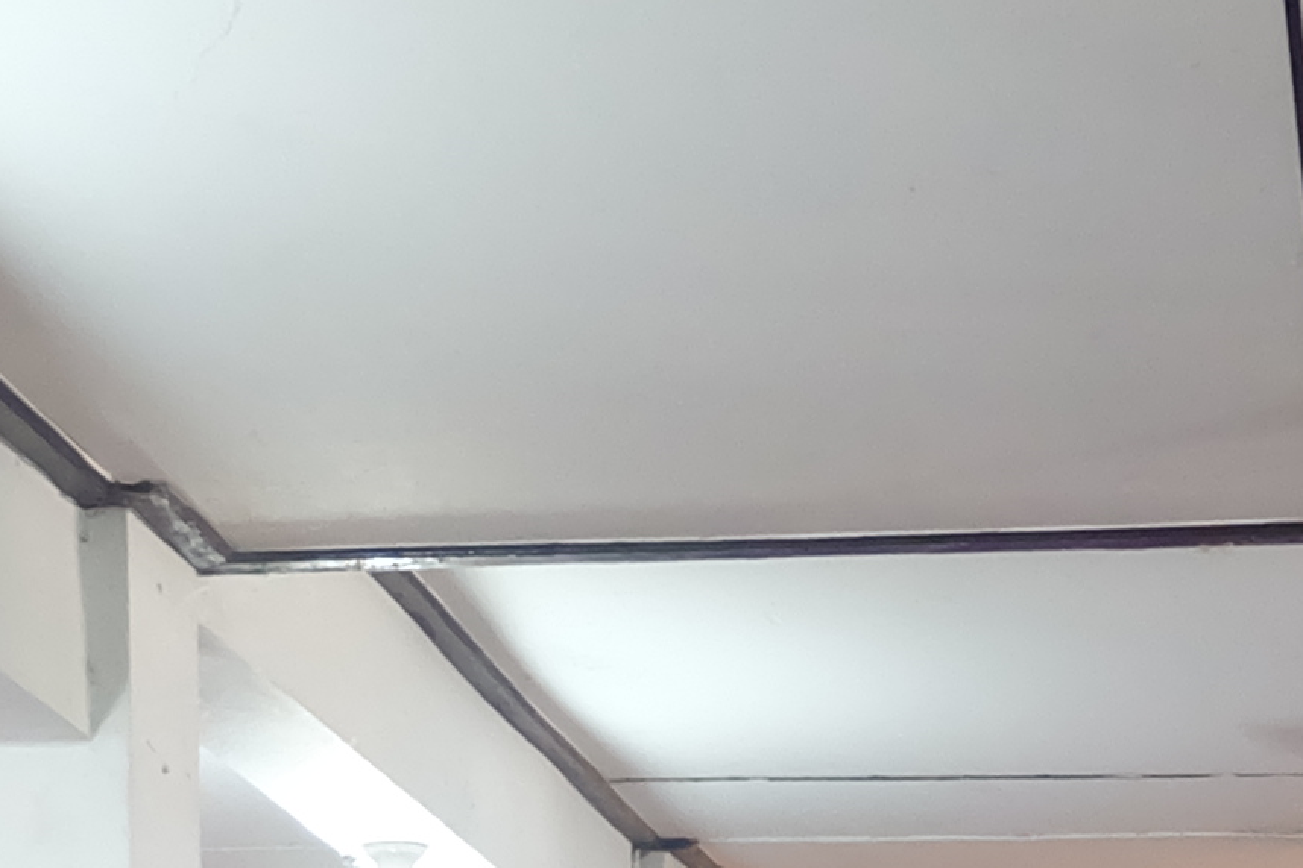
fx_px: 4958
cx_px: 1657
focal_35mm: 137
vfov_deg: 9.4
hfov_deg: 14.4
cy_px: 1659
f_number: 3.5
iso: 2500
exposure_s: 1/70
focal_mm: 16
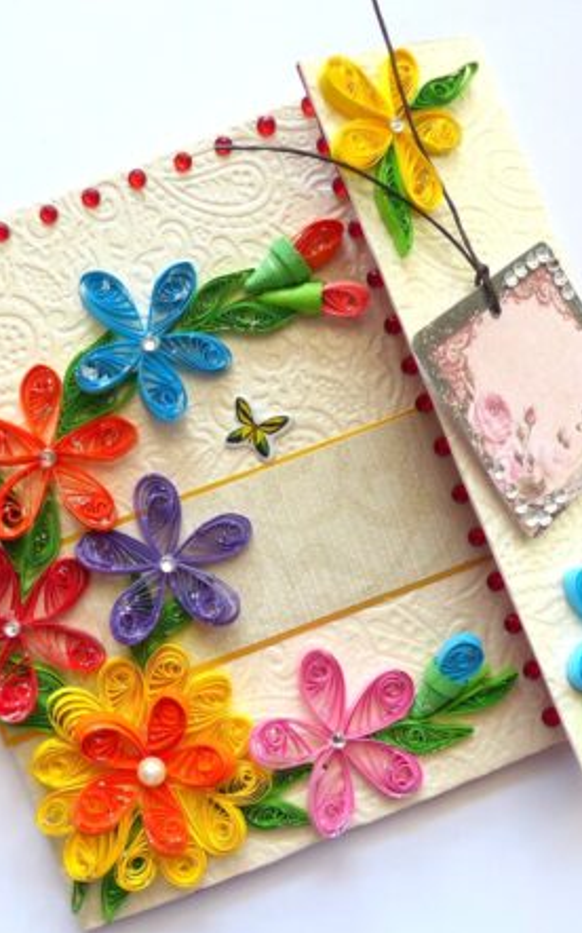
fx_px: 914
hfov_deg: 35.3
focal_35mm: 36
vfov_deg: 54.0
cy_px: 473
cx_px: 274
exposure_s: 1/80
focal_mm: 4.5
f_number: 2.8
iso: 100
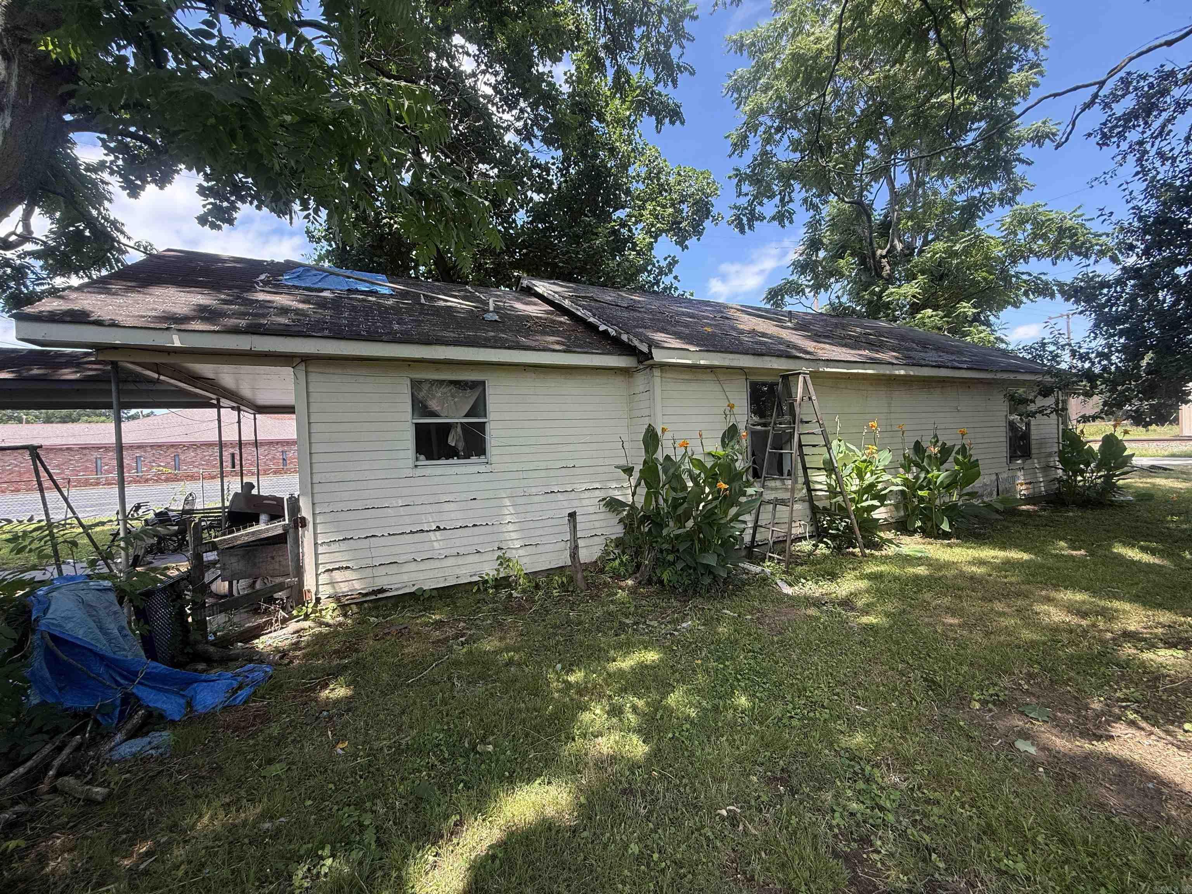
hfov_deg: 102.1
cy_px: 447
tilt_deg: +0.0
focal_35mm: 14
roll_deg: +1.9
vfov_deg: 85.7
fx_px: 482
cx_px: 596
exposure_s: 1/280
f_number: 2.2
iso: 64
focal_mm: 2.22
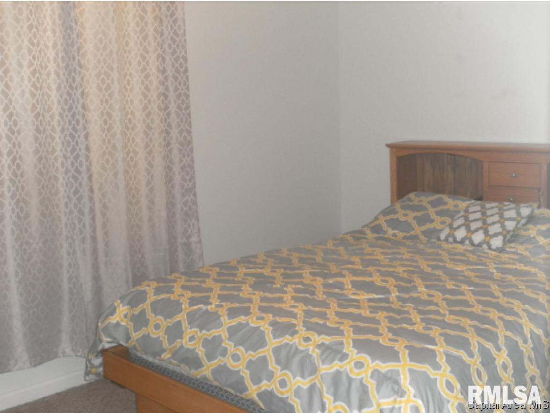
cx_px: 275
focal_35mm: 46
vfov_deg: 31.5
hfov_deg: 41.2
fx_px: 731
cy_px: 206
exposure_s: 1/60
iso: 320
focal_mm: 8.2
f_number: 4.3
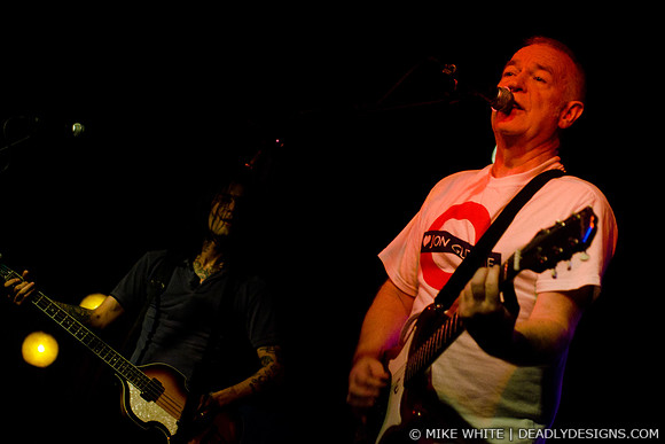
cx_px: 332
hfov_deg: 28.1
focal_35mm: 72
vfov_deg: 18.9
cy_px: 222
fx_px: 1330
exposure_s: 1/80
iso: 1600
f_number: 2.8
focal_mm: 48
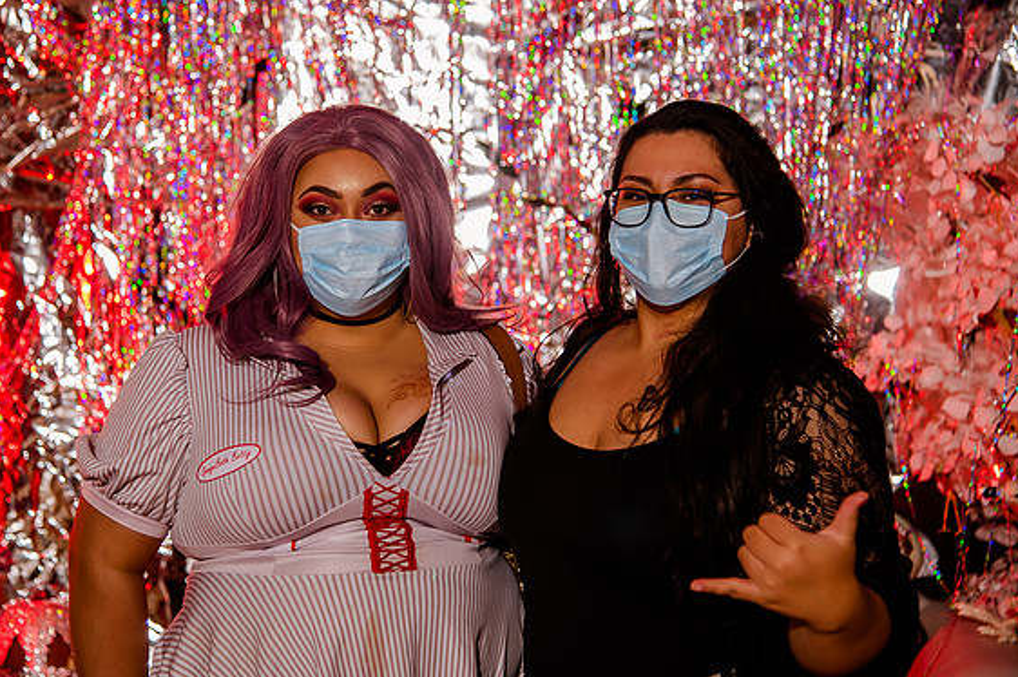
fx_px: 2317
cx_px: 452
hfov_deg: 24.8
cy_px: 298
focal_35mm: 82
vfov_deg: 16.6
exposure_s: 1/250
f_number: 4
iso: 1250
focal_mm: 70
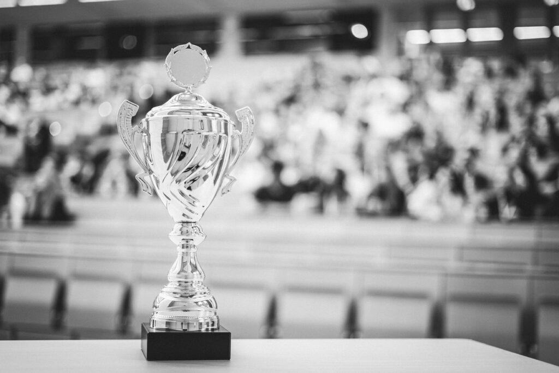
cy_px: 186
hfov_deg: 39.6
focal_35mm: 50
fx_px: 776
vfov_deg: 27.0
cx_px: 280
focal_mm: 50
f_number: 1.8
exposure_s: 1/200
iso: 500
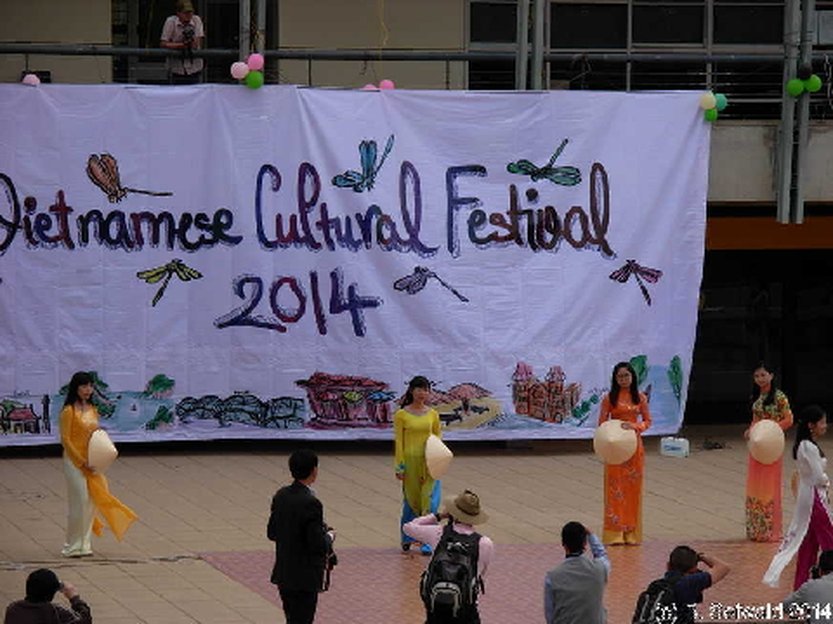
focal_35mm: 163
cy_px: 312
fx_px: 3922
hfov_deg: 12.1
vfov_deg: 9.1
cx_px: 416
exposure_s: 1/222
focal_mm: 27
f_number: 4.8
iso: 79
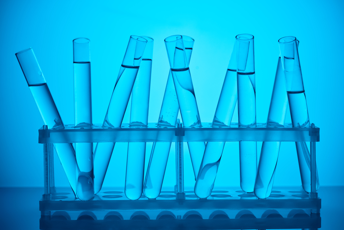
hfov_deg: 19.4
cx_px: 172
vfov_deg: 13.1
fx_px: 1004
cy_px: 115
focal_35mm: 105
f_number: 8
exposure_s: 1/160
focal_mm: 105
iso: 100
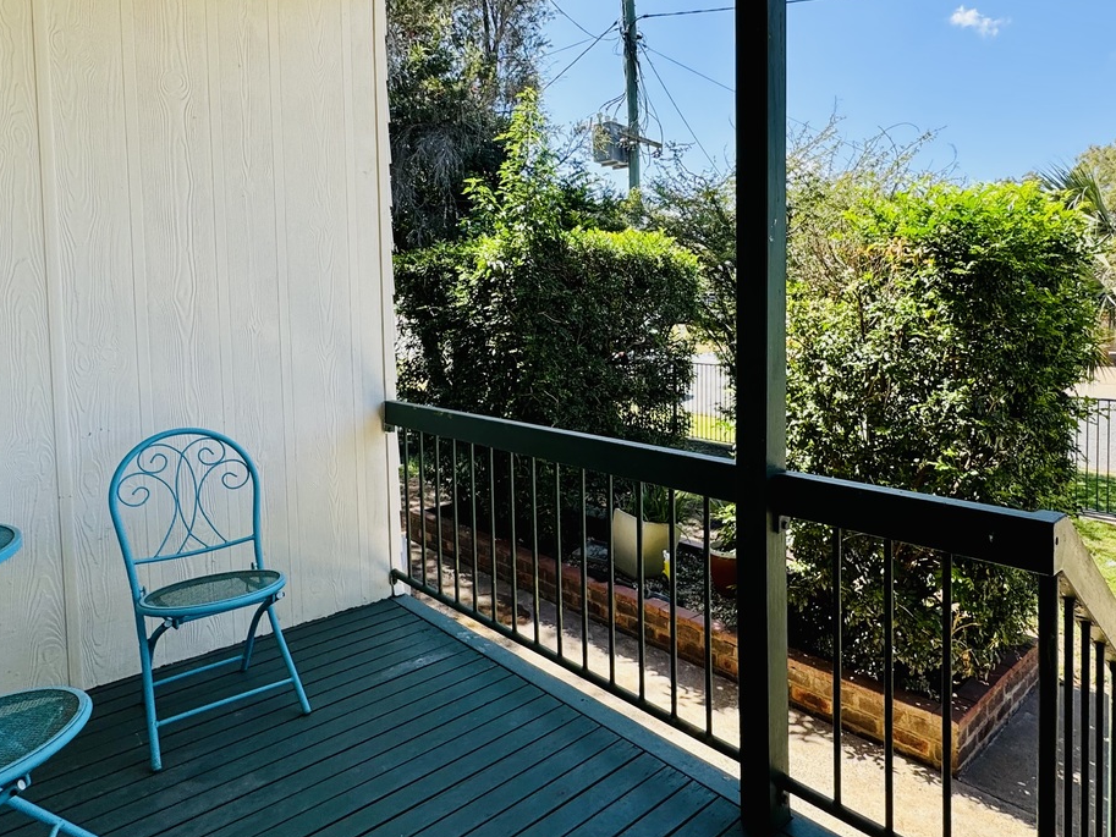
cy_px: 348
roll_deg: +0.7
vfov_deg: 58.6
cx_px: 608
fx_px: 742
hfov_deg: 73.8
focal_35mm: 23
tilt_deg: -2.7
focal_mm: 2.22
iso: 40
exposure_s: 1/451
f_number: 2.2
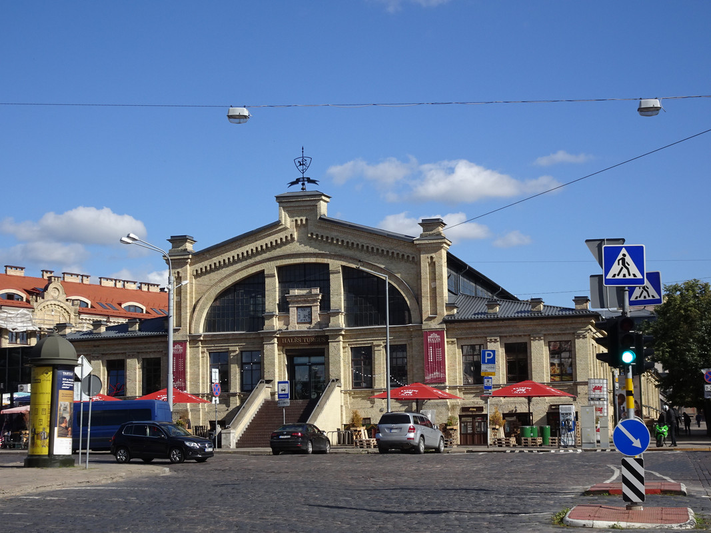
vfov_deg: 25.2
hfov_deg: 33.2
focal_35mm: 58
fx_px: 1191
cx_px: 356
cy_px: 266
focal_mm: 9.87
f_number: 4.5
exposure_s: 1/640
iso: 80
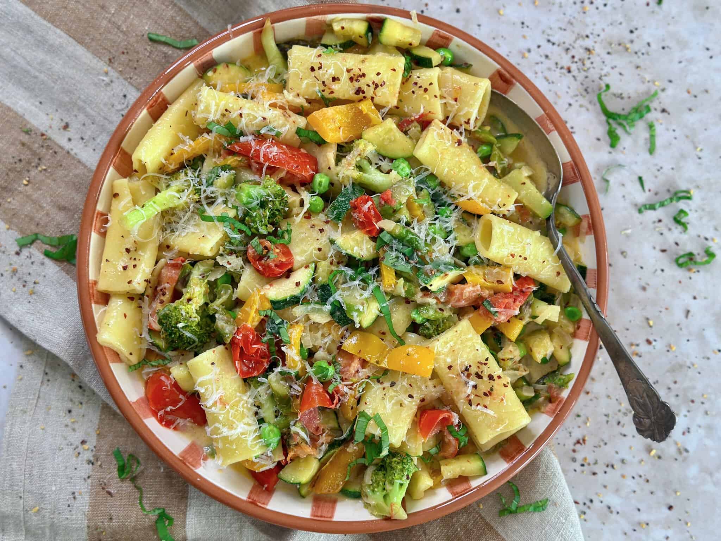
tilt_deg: -84.4
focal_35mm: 48
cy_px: 270
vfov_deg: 30.3
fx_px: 1000
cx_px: 360
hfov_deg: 39.7
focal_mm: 6.86
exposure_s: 1/178
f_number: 1.78
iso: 80
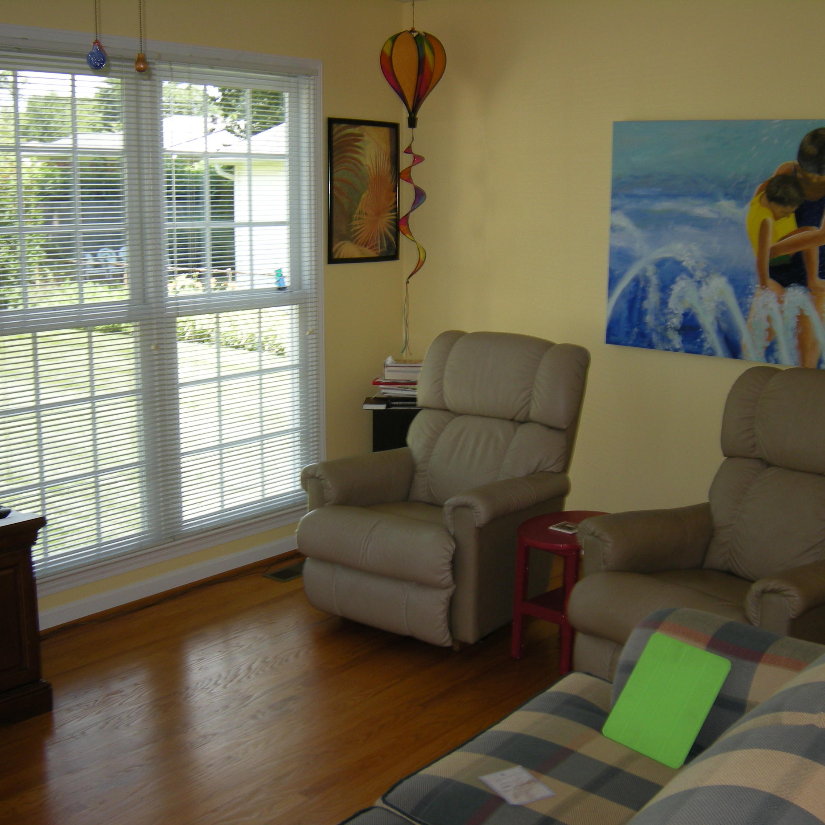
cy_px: 414
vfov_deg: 37.6
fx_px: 1213
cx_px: 417
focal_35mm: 45
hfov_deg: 37.6
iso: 91
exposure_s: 1/70.7
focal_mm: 6.3
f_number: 3.2
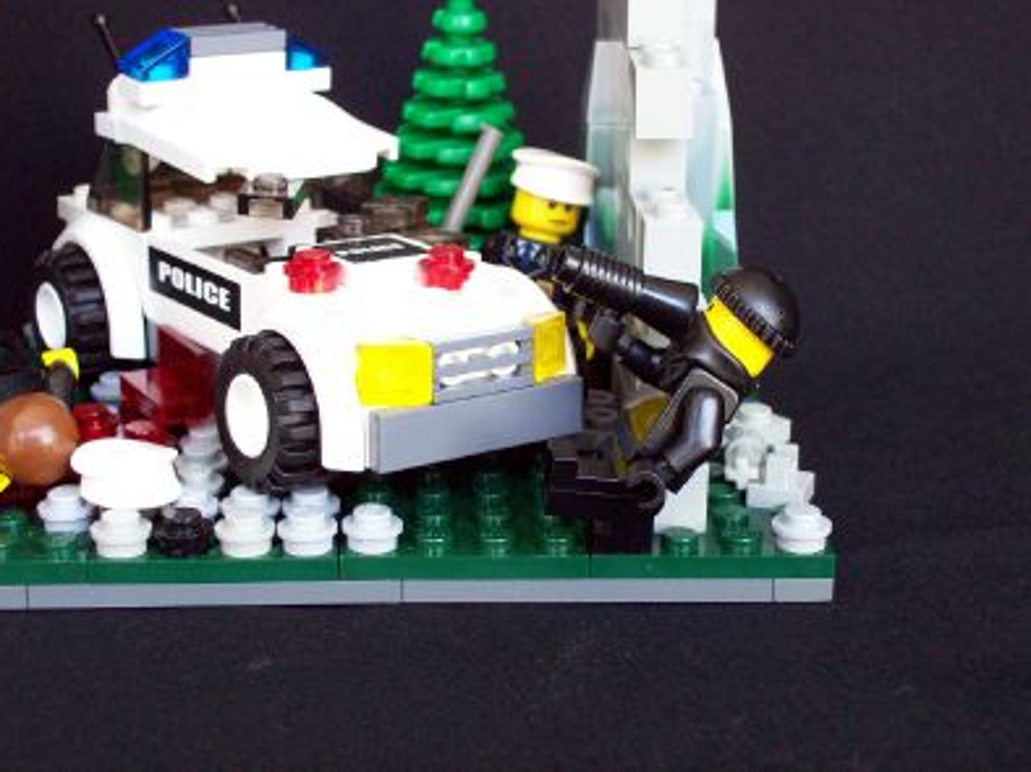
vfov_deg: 20.7
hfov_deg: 27.4
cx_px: 513
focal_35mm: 71
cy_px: 383
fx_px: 2113
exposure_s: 1/22.9
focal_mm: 11.6
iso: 160
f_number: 3.8
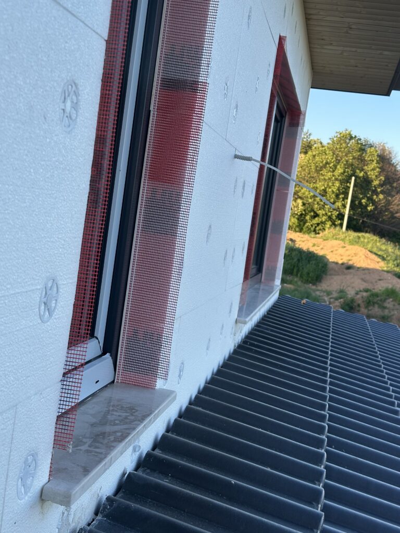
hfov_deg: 30.3
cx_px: 200
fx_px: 740
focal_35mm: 48
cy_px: 266
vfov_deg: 39.7
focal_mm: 6.86
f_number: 1.78
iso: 64
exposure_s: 1/668
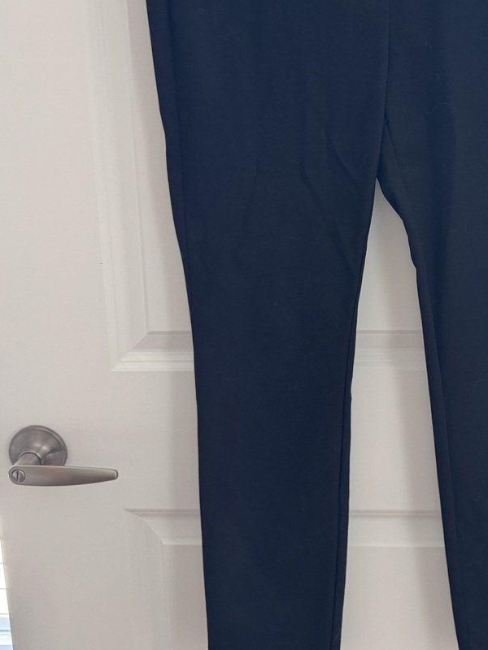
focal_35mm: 40
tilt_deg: -11.1
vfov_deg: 45.9
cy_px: 203
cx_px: 379
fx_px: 752
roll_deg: +0.1
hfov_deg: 35.0
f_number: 1.78
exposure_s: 1/60
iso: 250
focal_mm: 6.76
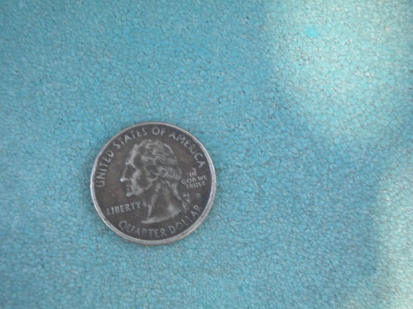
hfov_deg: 35.6
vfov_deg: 27.0
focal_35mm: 54
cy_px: 160
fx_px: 644
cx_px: 208
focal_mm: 9.3
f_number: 3.9
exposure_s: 1/51.1
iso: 103
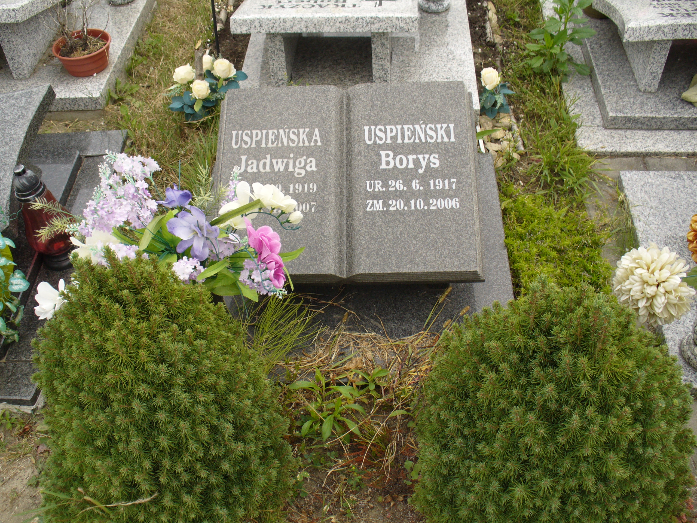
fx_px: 745
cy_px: 262
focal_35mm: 37
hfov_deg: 50.1
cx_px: 348
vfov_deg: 38.7
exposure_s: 1/125
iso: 80
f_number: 5.6
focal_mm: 6.1
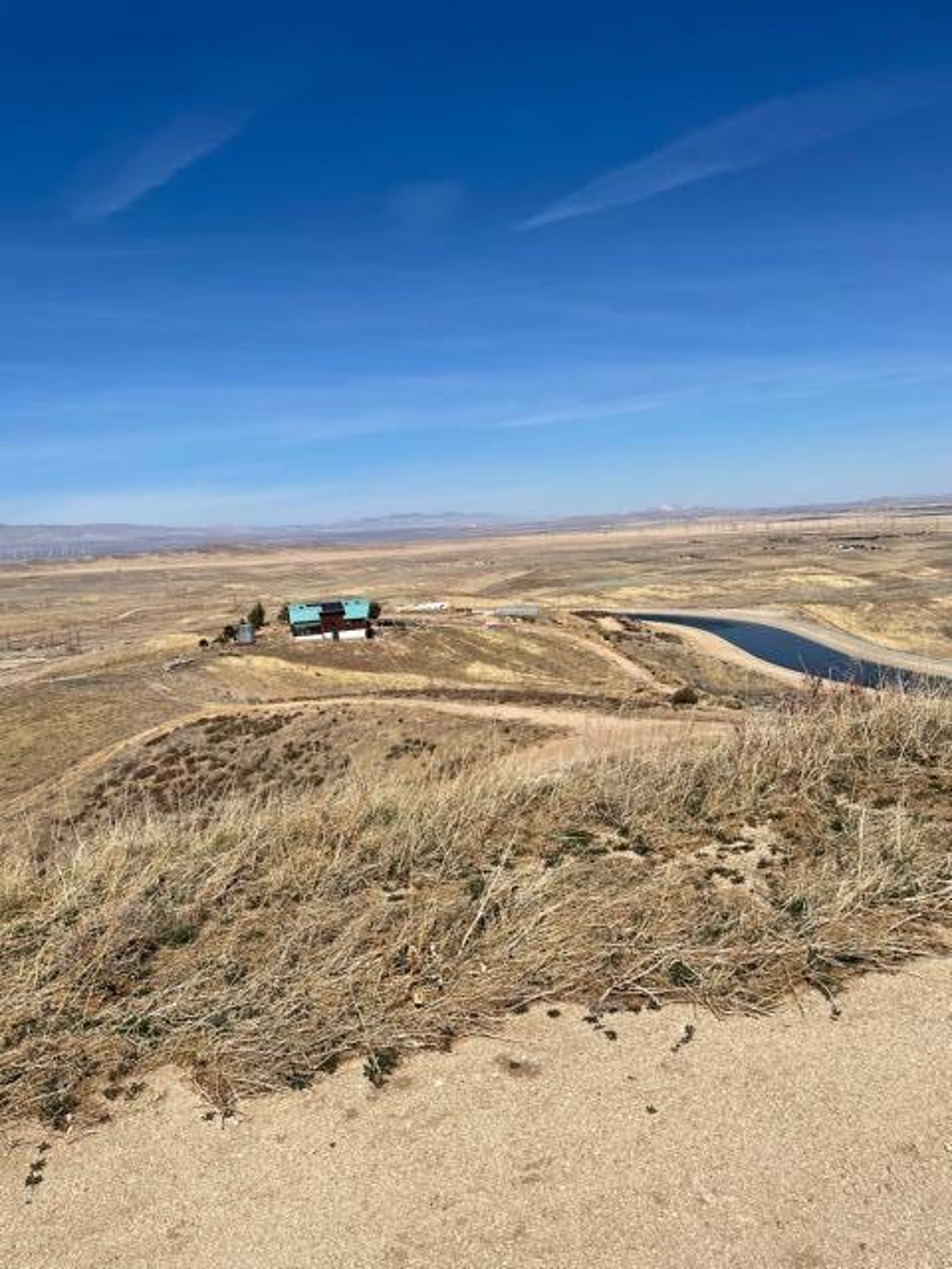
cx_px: 476
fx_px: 953
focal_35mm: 26
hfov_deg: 53.1
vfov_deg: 67.3
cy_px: 634
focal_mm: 4.2
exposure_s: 1/7813
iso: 32
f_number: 1.6
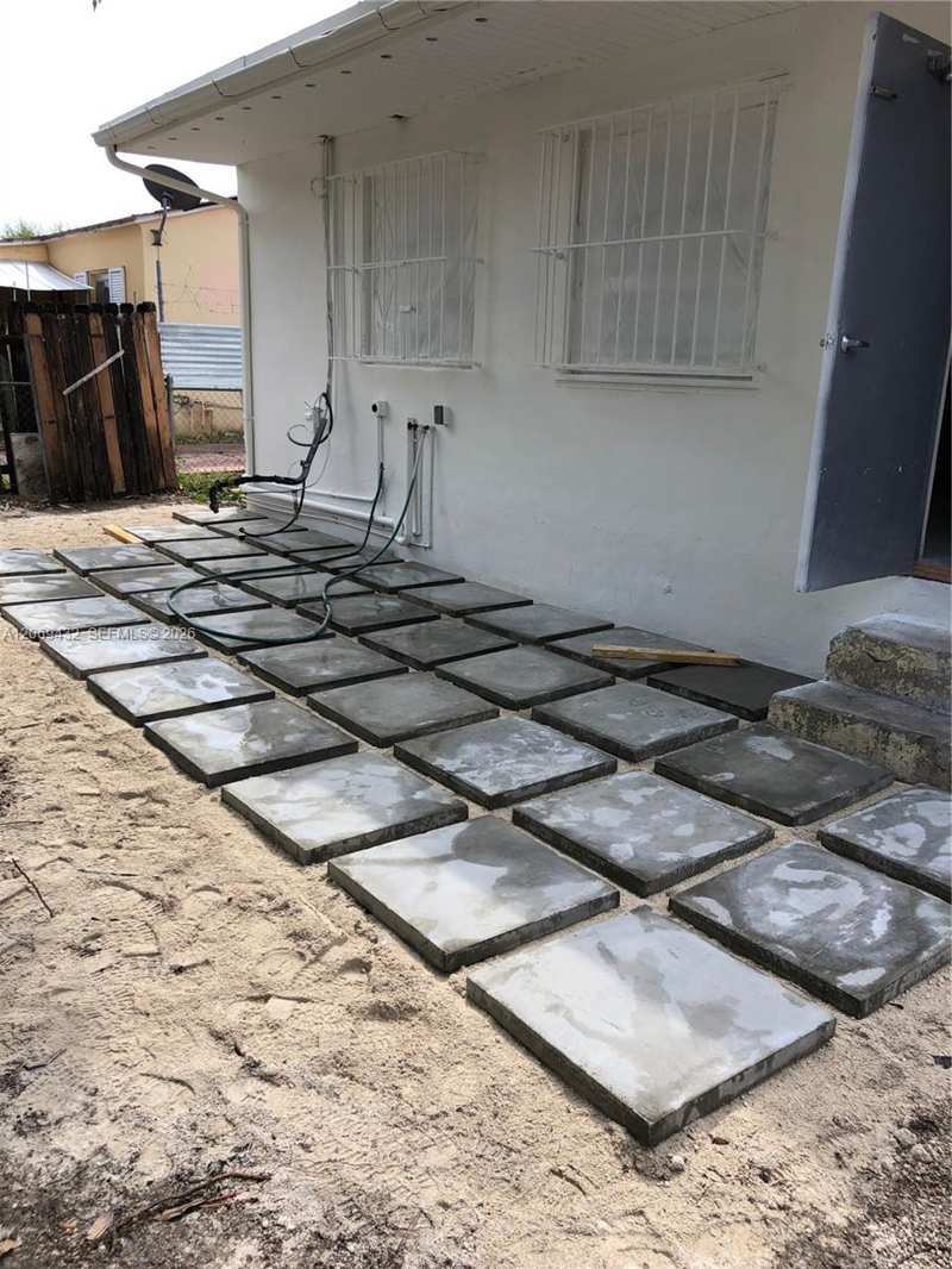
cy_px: 634
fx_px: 1026
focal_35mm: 28
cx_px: 476
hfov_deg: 49.8
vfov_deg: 63.4
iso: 20
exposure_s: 1/823
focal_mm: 3.99
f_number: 1.8
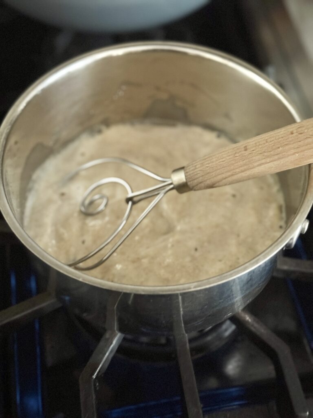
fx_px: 579
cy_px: 209
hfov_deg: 30.3
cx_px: 156
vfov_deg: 39.7
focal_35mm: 48
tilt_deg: -56.4
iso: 800
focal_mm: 6.76
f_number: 1.78
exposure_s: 1/15
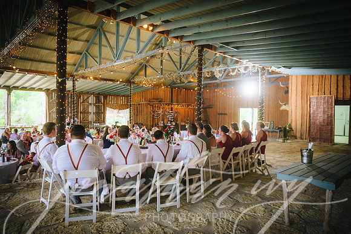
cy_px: 117
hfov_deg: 73.7
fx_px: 234
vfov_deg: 53.2
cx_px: 176
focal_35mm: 24
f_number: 2.8
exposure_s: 1/100
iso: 160
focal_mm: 24
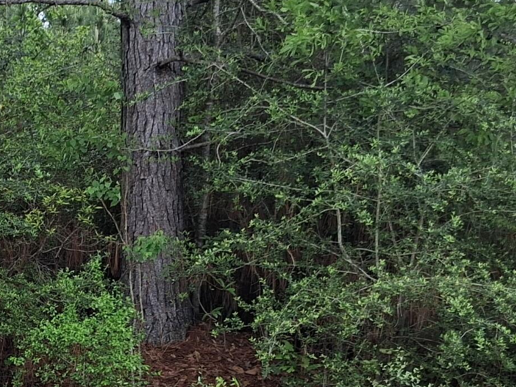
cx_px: -34
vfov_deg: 17.2
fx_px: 1267
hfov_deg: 21.9
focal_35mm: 85
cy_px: 325
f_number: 1.8
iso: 25
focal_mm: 3.98
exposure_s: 1/164
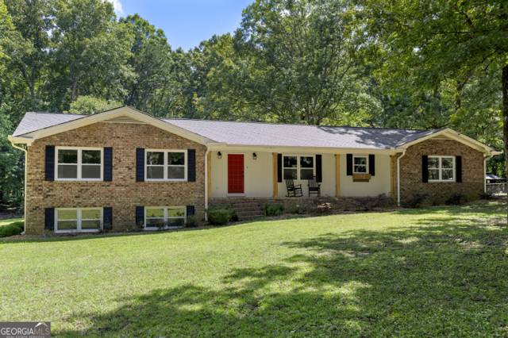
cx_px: 254
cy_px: 169
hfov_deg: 57.2
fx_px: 465
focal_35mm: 33
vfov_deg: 39.9
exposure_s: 1/125
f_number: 3.5
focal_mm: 33
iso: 100
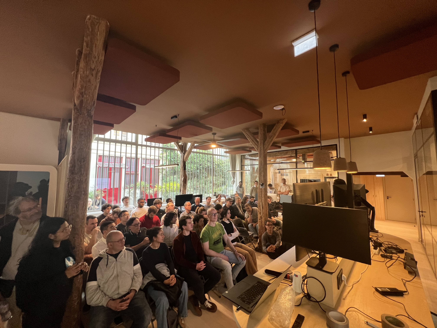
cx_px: 218
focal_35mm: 13
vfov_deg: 89.9
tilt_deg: +5.9
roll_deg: +0.6
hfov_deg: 106.2
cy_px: 164
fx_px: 164
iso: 200
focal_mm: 1.57
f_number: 1.8
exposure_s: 1/50
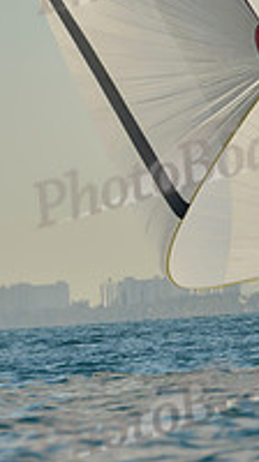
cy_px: 255
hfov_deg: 2.0
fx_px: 7461
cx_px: 481
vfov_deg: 3.6
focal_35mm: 609
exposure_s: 1/800
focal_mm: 200
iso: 200
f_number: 6.3
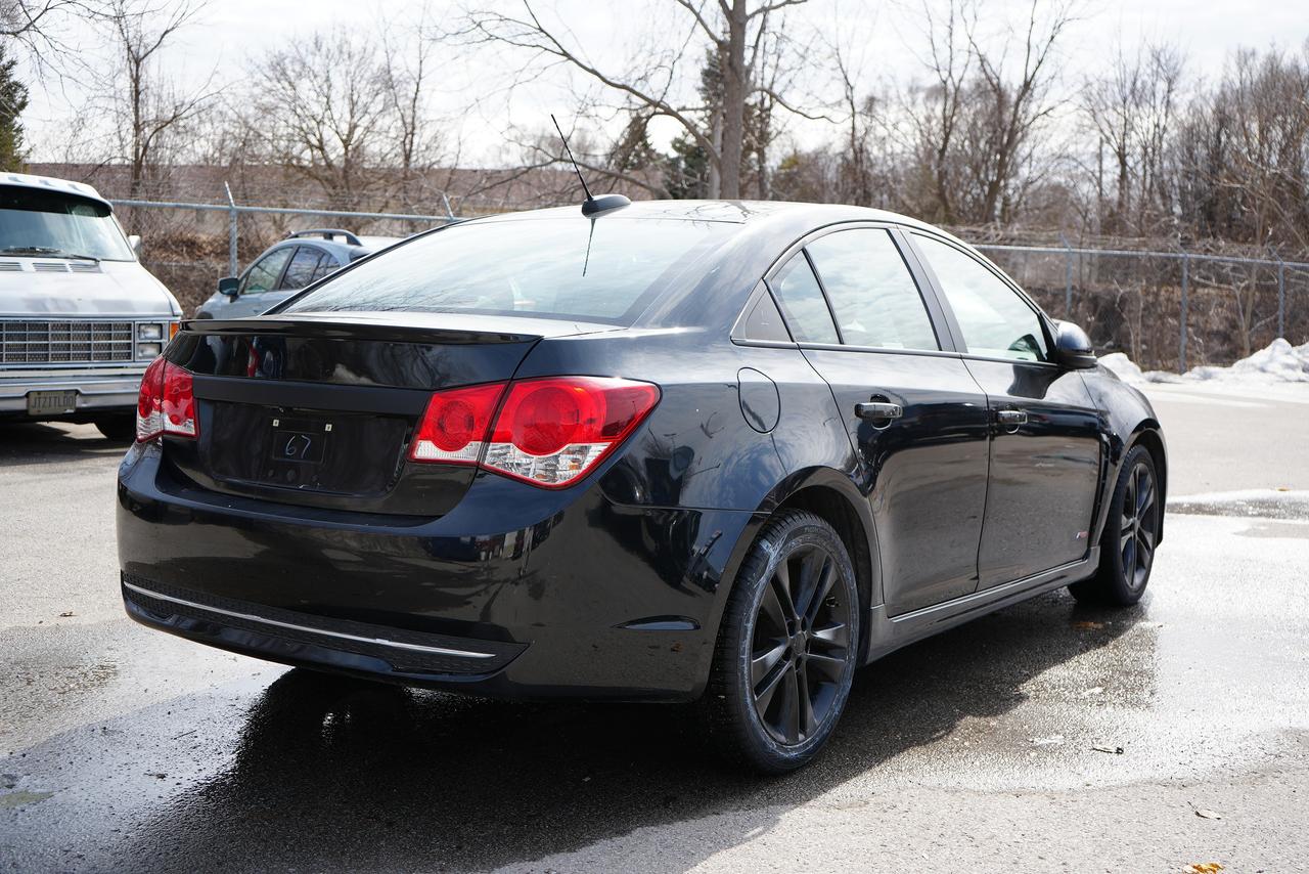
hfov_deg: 49.5
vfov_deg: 34.2
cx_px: 654
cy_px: 437
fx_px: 1418
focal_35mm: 39
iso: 100
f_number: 5
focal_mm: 39
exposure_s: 1/320
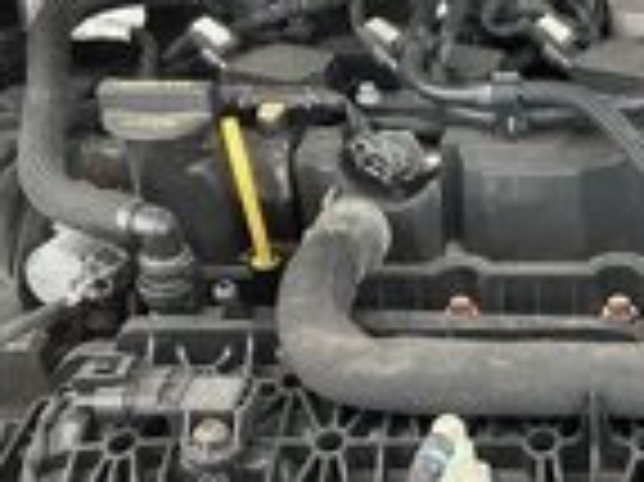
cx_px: 590
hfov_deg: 23.5
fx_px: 1506
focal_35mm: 81
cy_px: 383
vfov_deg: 18.0
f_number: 1.8
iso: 50
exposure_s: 1/122
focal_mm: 3
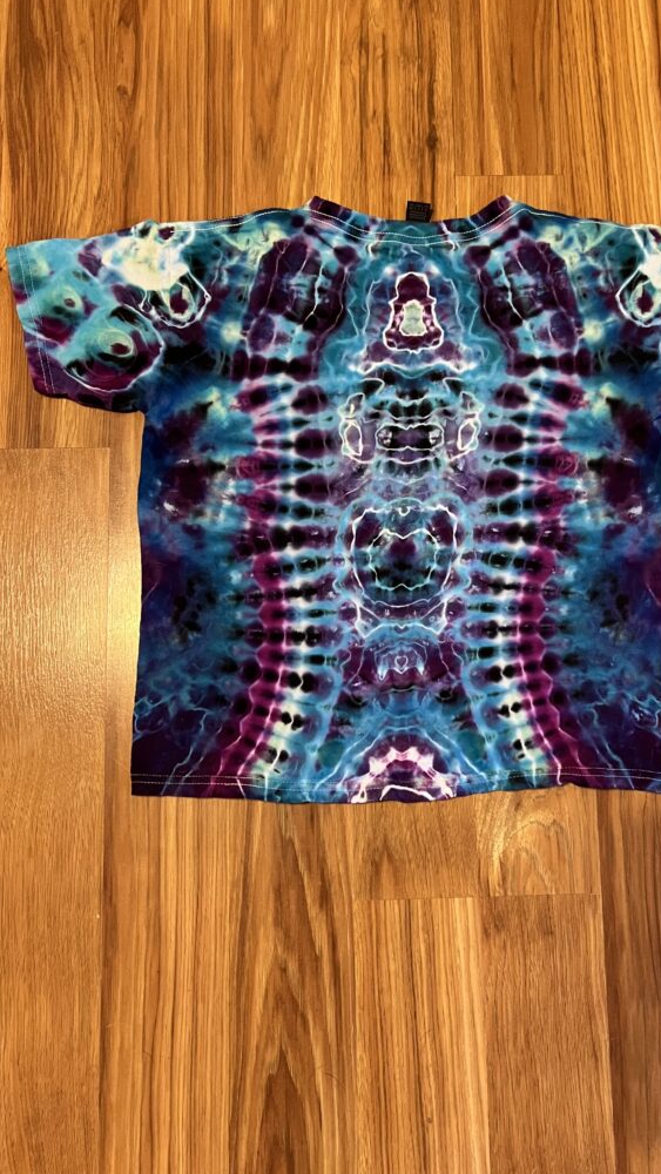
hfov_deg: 39.9
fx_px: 903
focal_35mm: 29
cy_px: 591
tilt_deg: -81.9
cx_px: 413
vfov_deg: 66.1
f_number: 1.5
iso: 500
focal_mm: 5.7
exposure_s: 1/60
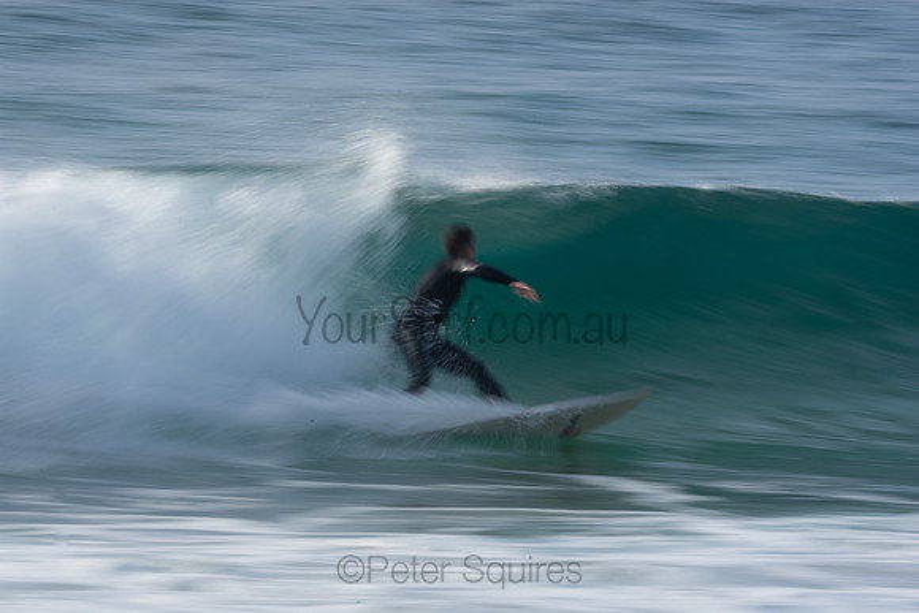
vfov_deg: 1.8
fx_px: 19149
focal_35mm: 750
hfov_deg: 2.7
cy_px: 306
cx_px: 460
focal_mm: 500
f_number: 29
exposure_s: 1/20
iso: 125
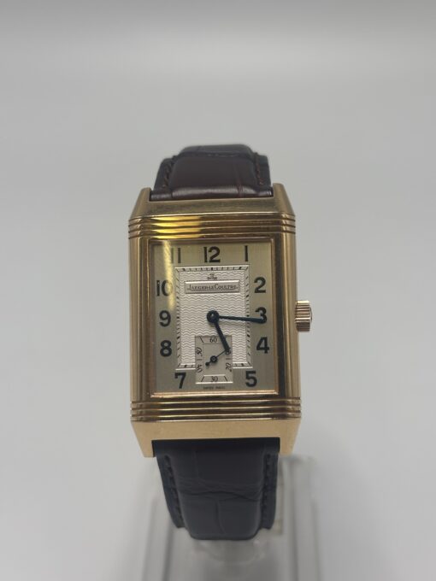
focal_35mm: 52
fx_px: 873
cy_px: 290
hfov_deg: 28.0
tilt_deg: -29.8
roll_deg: -0.1
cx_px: 218
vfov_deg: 36.8
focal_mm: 5.96
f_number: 1.6
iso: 32
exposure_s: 1/156
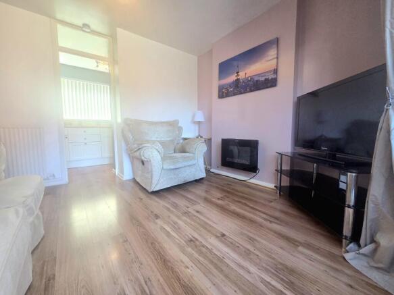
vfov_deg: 89.9
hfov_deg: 106.2
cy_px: 148
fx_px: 148
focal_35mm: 13
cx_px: 197
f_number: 2.2
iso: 200
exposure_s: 1/101
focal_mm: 2.2
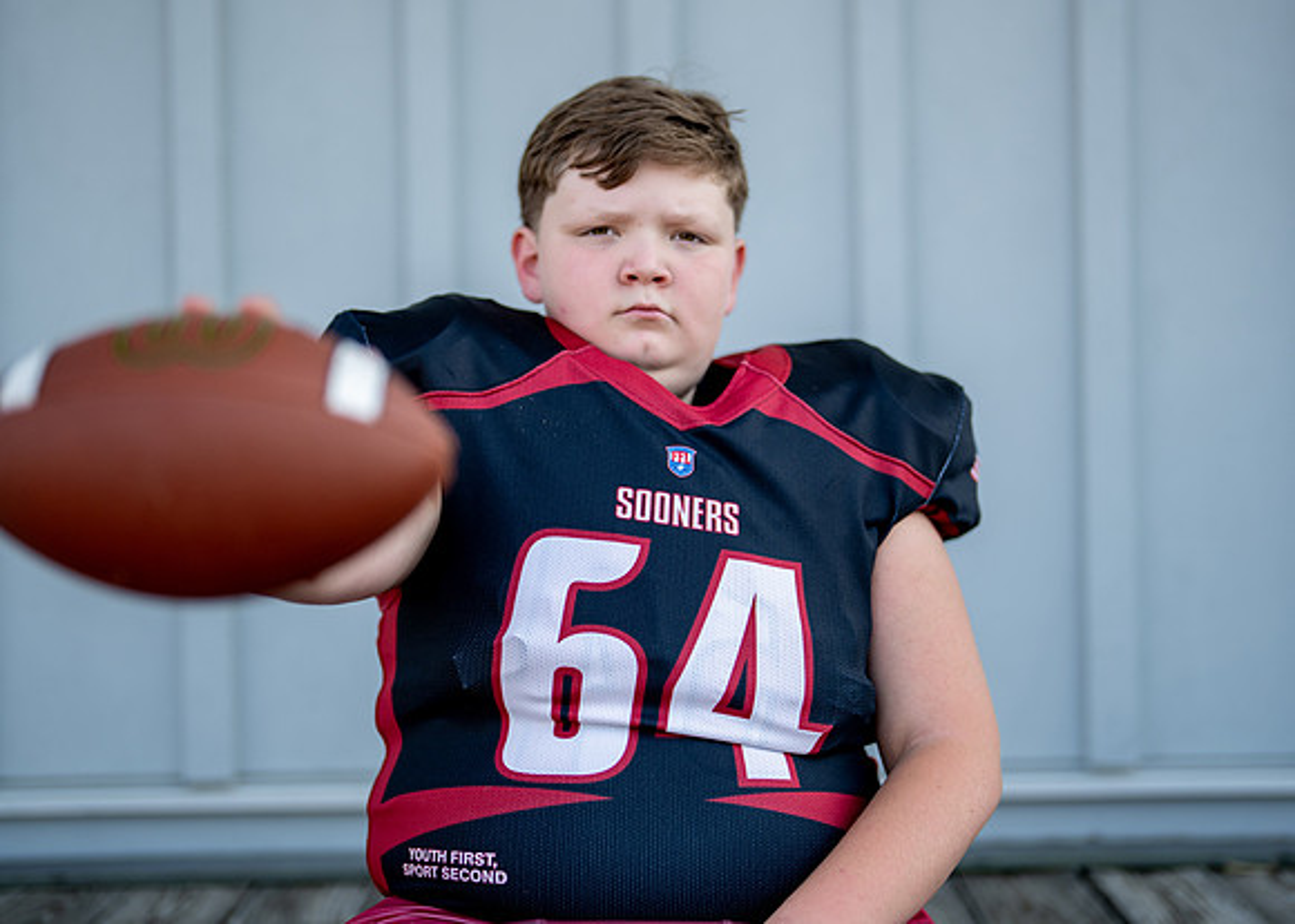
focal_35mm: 59
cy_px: 439
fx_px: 2167
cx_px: 655
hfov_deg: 33.3
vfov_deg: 24.1
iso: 100
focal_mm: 50
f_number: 1.2
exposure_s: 1/2000
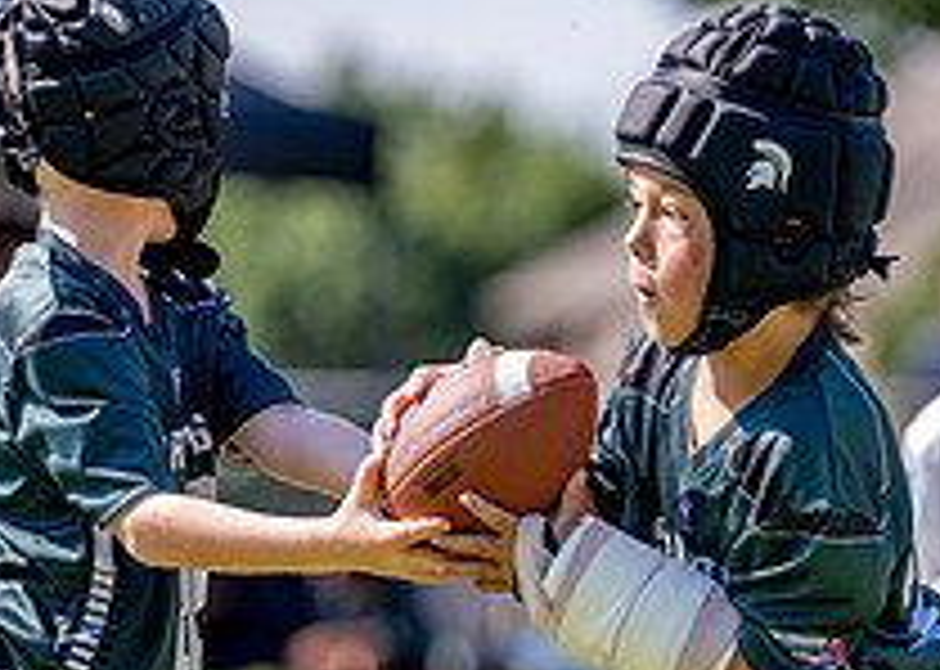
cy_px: 612
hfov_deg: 4.2
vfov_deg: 3.0
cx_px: 610
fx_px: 12779
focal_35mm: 479
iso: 250
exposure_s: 1/3200
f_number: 2.8
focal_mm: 159
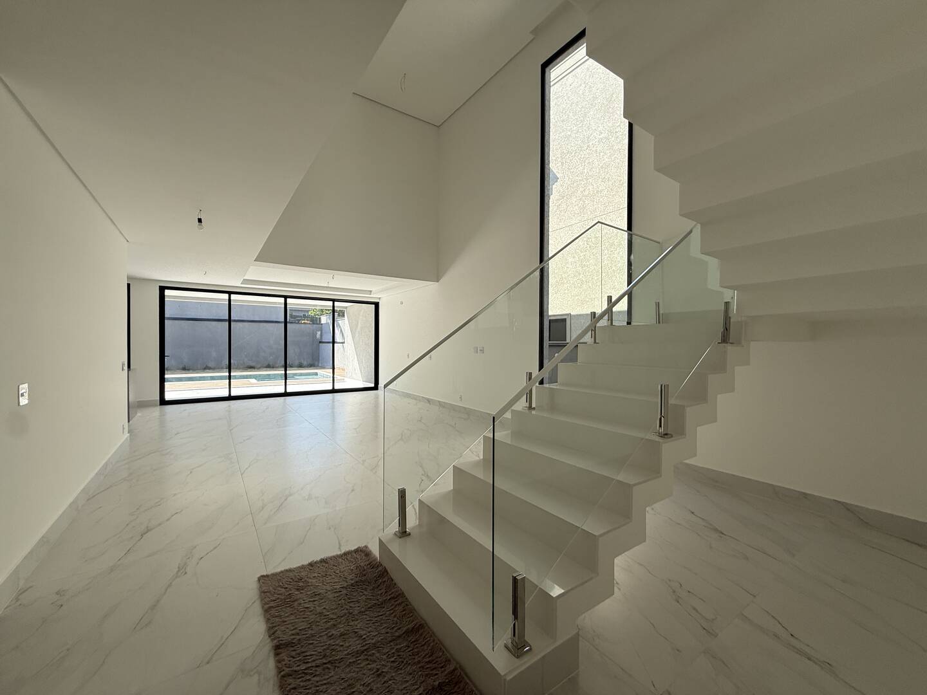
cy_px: 348
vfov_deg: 85.7
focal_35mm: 14
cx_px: 464
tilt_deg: -0.6
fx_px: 375
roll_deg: -0.3
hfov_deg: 102.1
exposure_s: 1/498
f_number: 2.2
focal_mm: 2.22
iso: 50
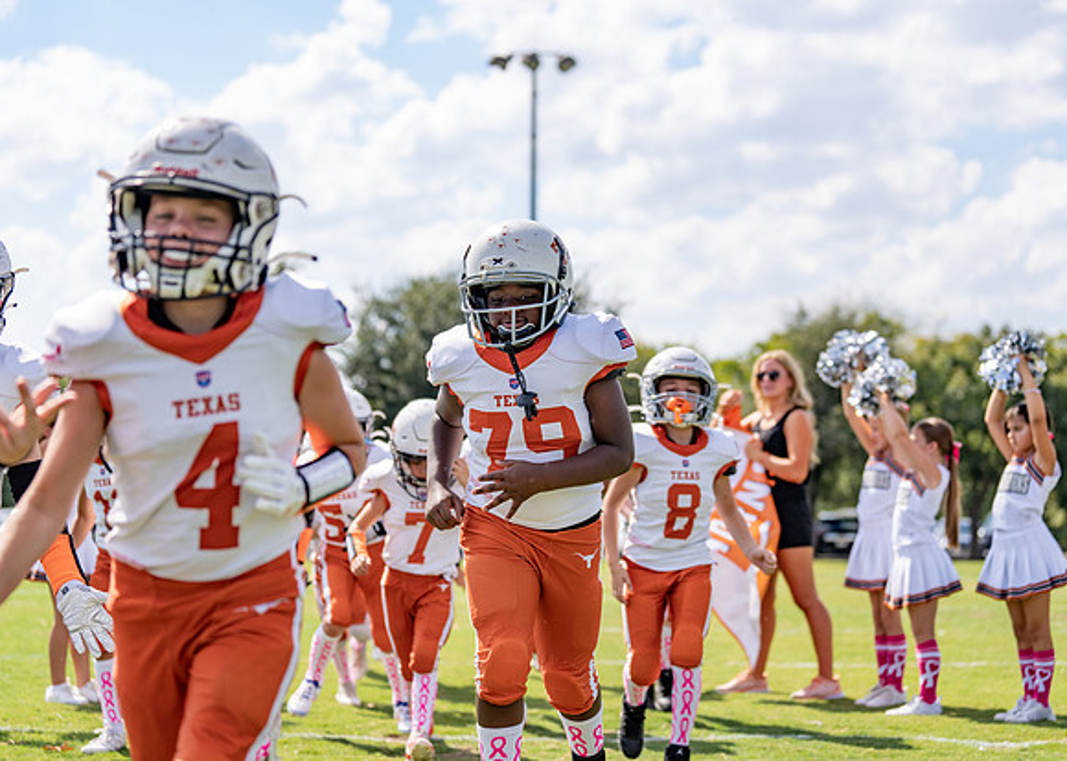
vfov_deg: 19.4
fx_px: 2222
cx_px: 534
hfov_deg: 27.0
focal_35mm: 73
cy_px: 380
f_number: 2.8
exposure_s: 1/1600
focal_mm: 70
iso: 100
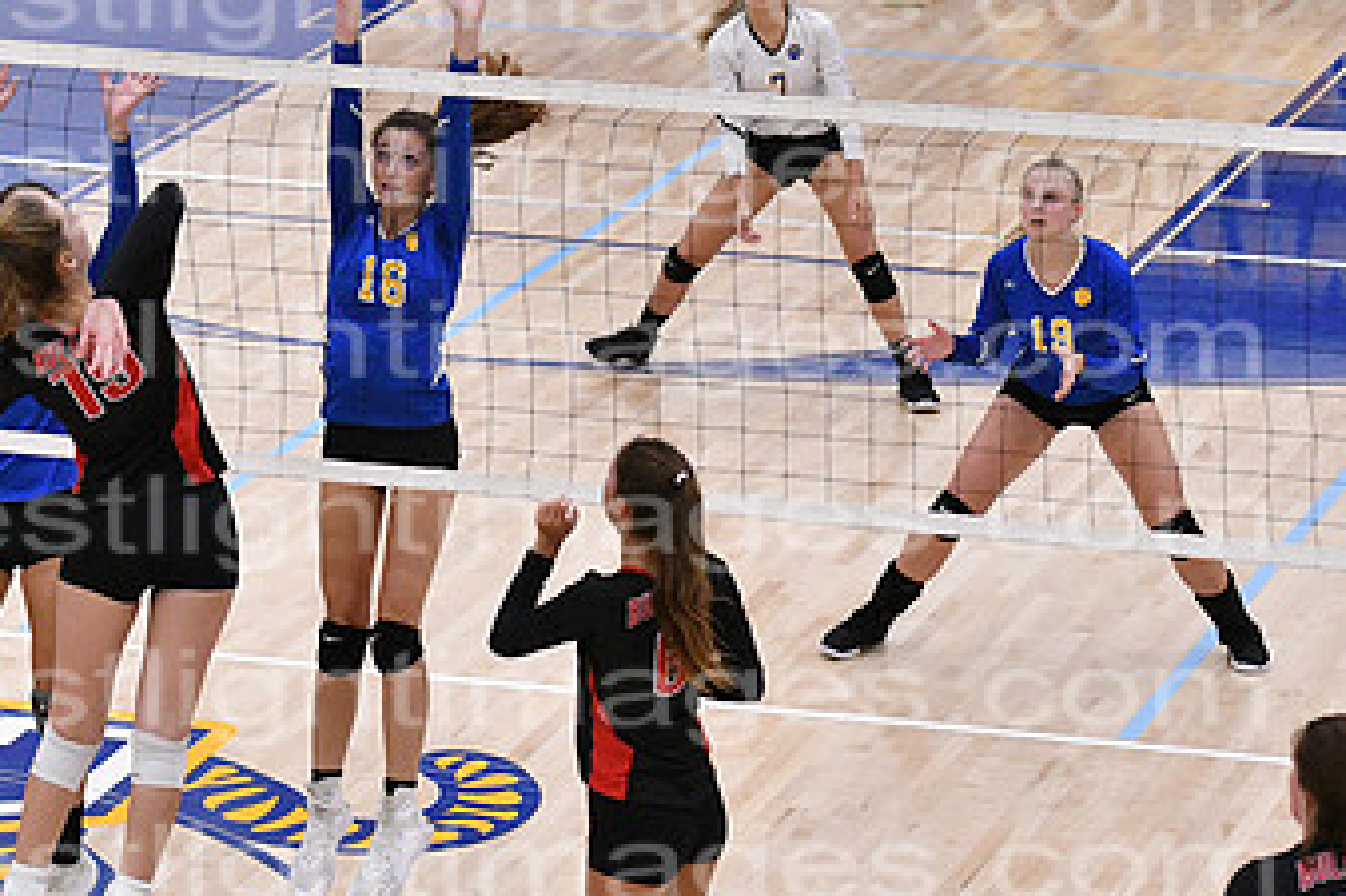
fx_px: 8179
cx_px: 374
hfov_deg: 9.4
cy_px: 611
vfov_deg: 6.3
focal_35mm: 219
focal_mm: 85
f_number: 3.2
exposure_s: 1/1250
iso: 6400
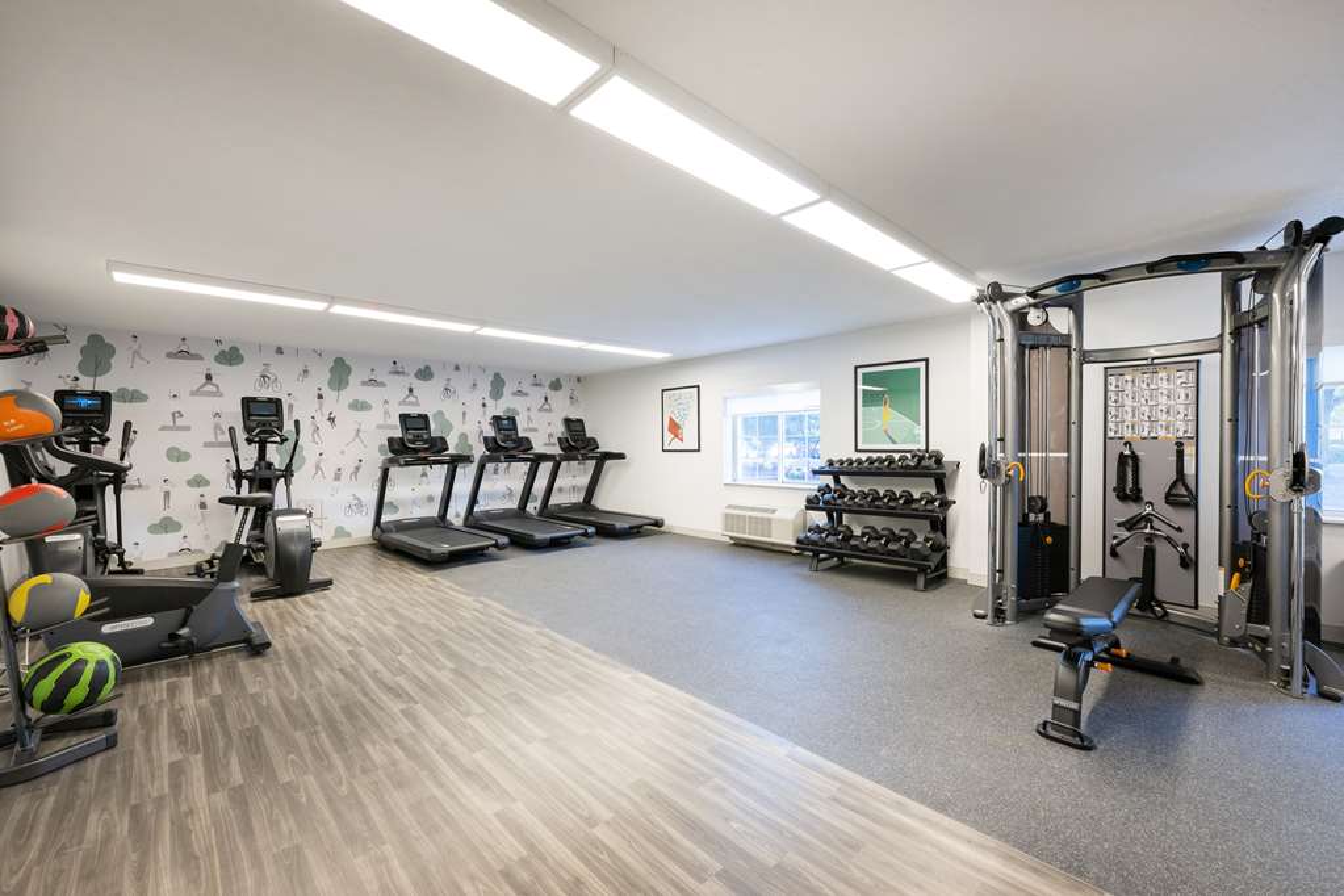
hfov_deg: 104.3
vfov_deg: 81.2
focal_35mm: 14
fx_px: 523
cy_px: 448
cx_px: 672
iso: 400
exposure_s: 1/320
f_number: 8
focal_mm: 14
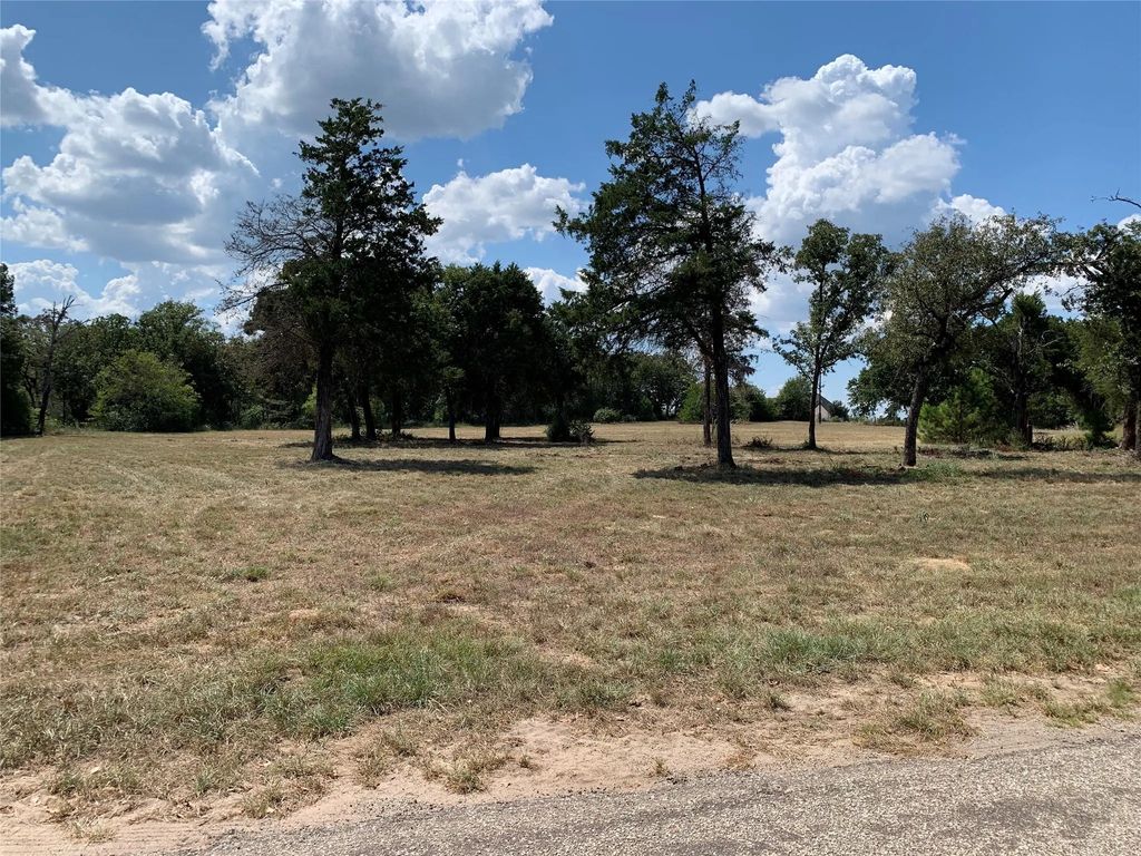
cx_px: 570
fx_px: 857
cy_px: 428
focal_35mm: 26
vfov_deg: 53.1
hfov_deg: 67.3
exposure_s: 1/2545
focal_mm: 4.25
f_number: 1.8
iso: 25
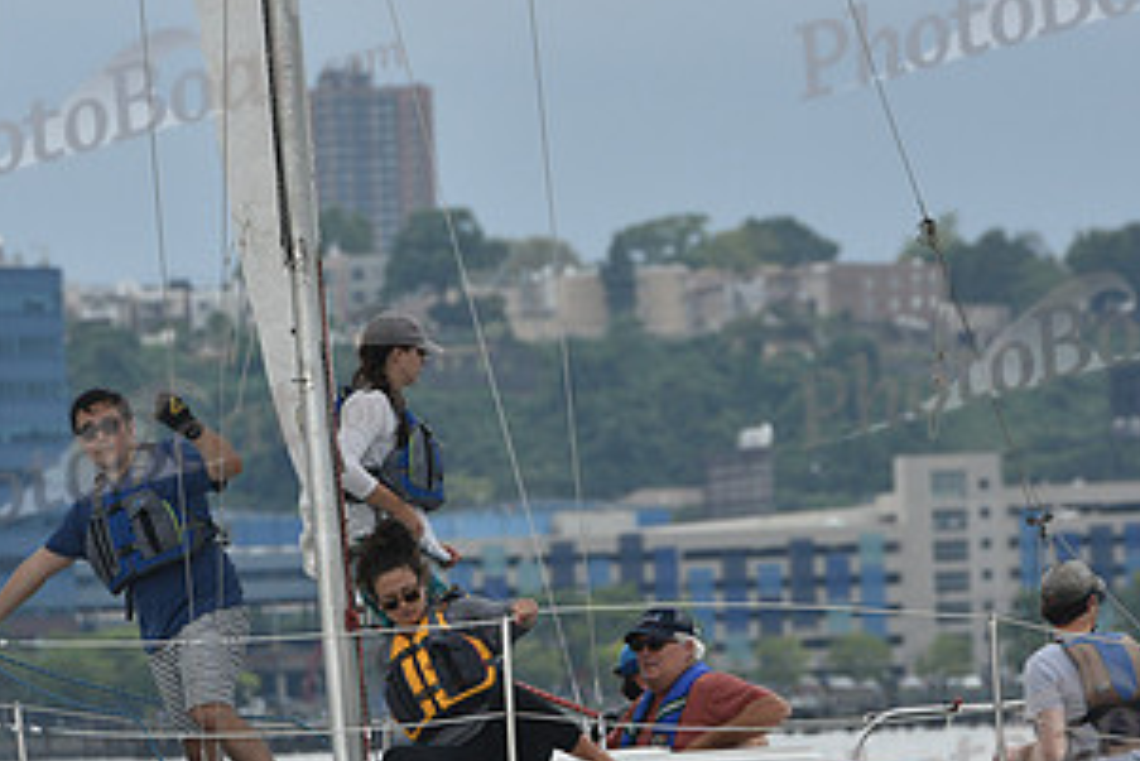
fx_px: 12197
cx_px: 602
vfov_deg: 3.6
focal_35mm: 385
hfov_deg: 5.4
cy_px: 600
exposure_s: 1/1250
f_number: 6.3
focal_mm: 200
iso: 320
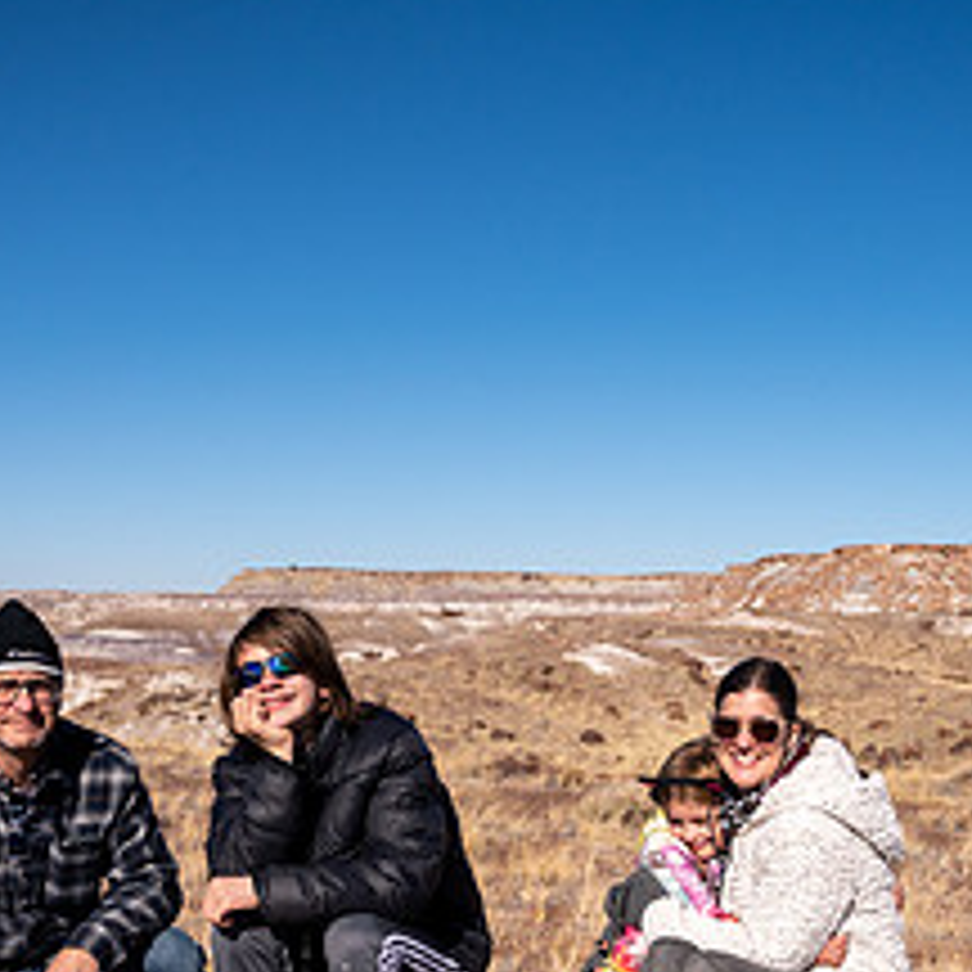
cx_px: 475
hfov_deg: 27.7
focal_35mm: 62
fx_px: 1970
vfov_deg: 27.3
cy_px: 729
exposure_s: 1/5000
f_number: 4
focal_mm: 26.5
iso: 200
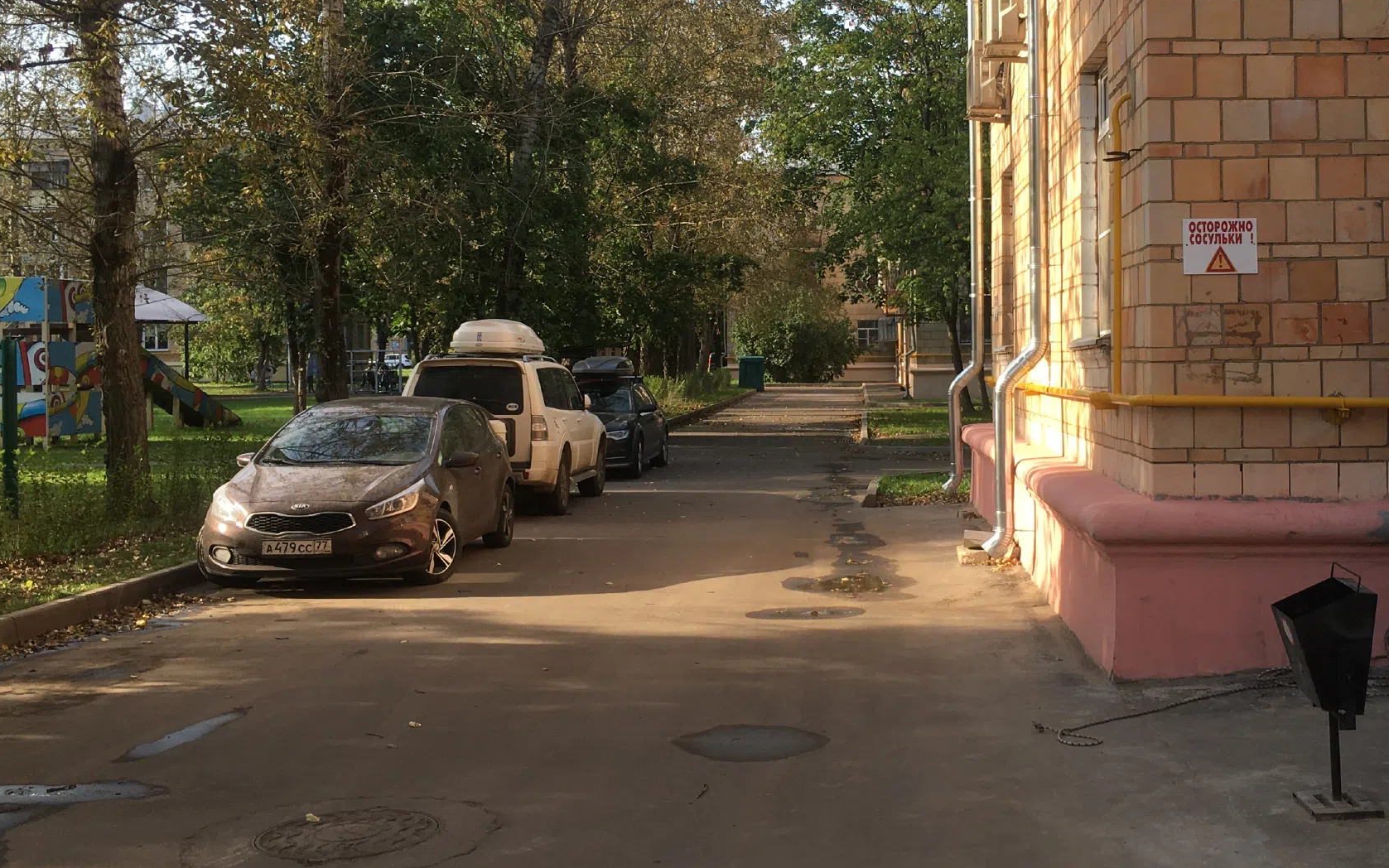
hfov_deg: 44.8
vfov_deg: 29.2
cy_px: 355
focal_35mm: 44
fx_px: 1666
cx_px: 885
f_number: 2.2
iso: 25
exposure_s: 1/368
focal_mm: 4.15
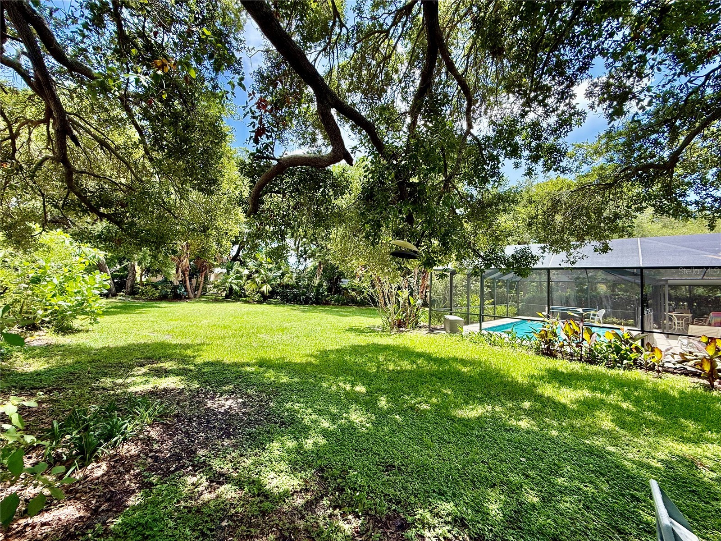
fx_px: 292
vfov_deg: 85.7
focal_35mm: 14
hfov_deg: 102.1
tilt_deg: +3.1
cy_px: 270
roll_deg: -3.1
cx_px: 360
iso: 50
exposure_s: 1/323
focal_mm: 2.22
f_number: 2.2
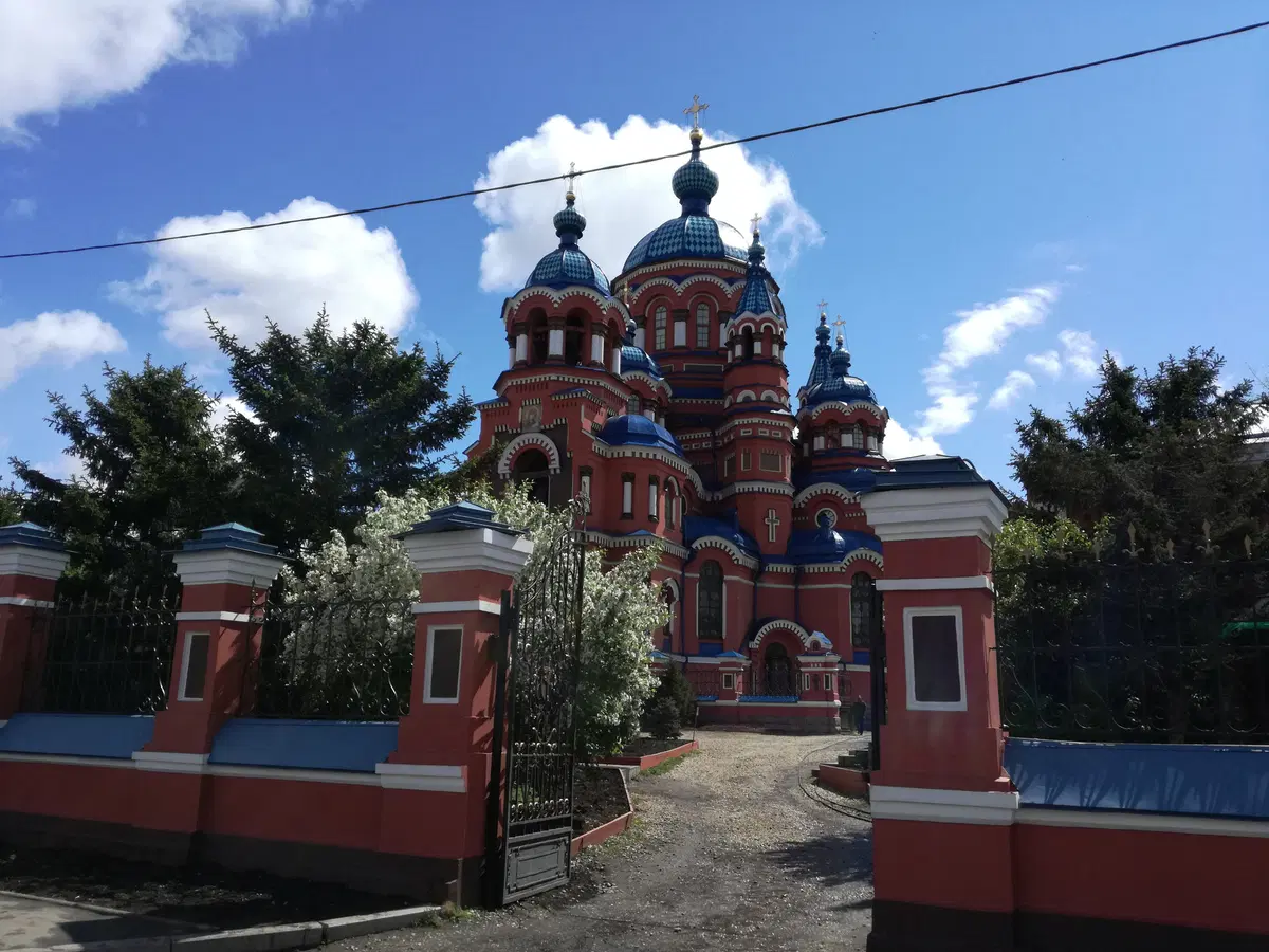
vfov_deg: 51.4
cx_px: 634
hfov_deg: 65.3
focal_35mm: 27
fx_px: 990
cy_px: 476
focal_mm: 3.79
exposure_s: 1/1754
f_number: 2
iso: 50
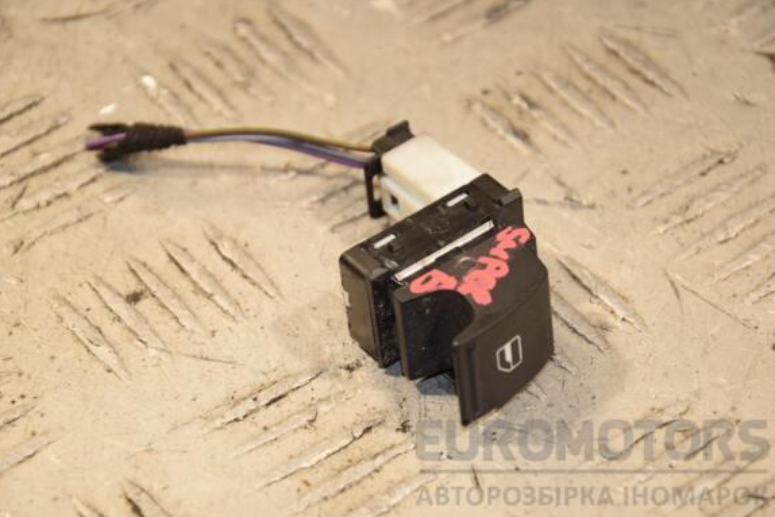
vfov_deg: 8.3
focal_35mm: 165
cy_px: 261
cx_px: 390
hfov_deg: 12.5
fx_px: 3542
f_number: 7.1
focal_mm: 105
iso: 800
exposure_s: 1/200
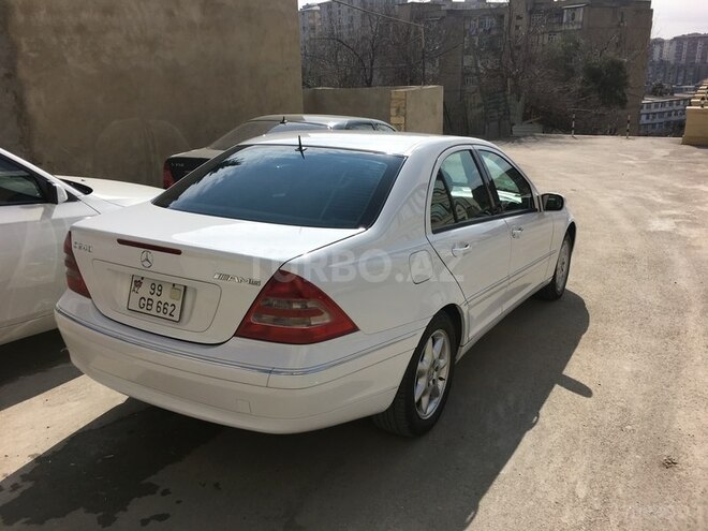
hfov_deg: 61.7
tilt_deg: -19.7
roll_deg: +1.7
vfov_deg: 48.2
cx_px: 354
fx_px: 593
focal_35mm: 29
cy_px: 266
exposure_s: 1/2137
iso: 25
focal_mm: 4.15
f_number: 2.2
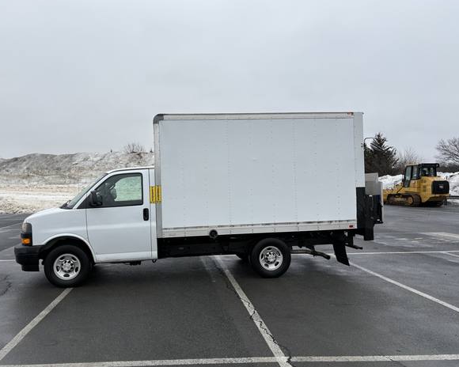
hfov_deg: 62.1
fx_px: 380
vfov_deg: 51.5
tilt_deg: -1.1
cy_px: 183
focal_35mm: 28
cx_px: 209
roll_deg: -0.4
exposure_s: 1/543
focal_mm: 5.96
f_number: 1.6
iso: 50
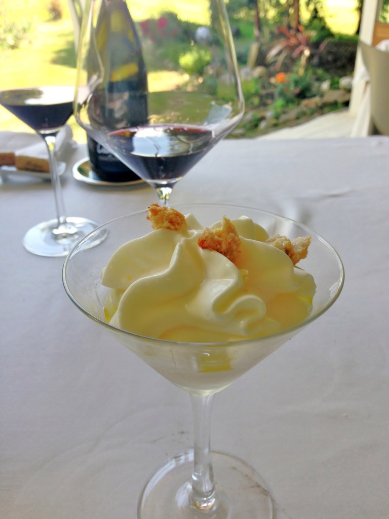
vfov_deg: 55.4
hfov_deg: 42.9
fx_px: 494
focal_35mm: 33
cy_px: 260
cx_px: 194
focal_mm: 4.13
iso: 50
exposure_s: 1/186
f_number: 2.4
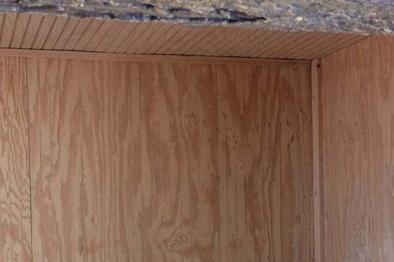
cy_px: 251
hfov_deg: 25.1
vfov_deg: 16.7
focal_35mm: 80
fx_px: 875
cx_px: 293
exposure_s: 1/60
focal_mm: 19.6
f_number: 2.8
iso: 1000
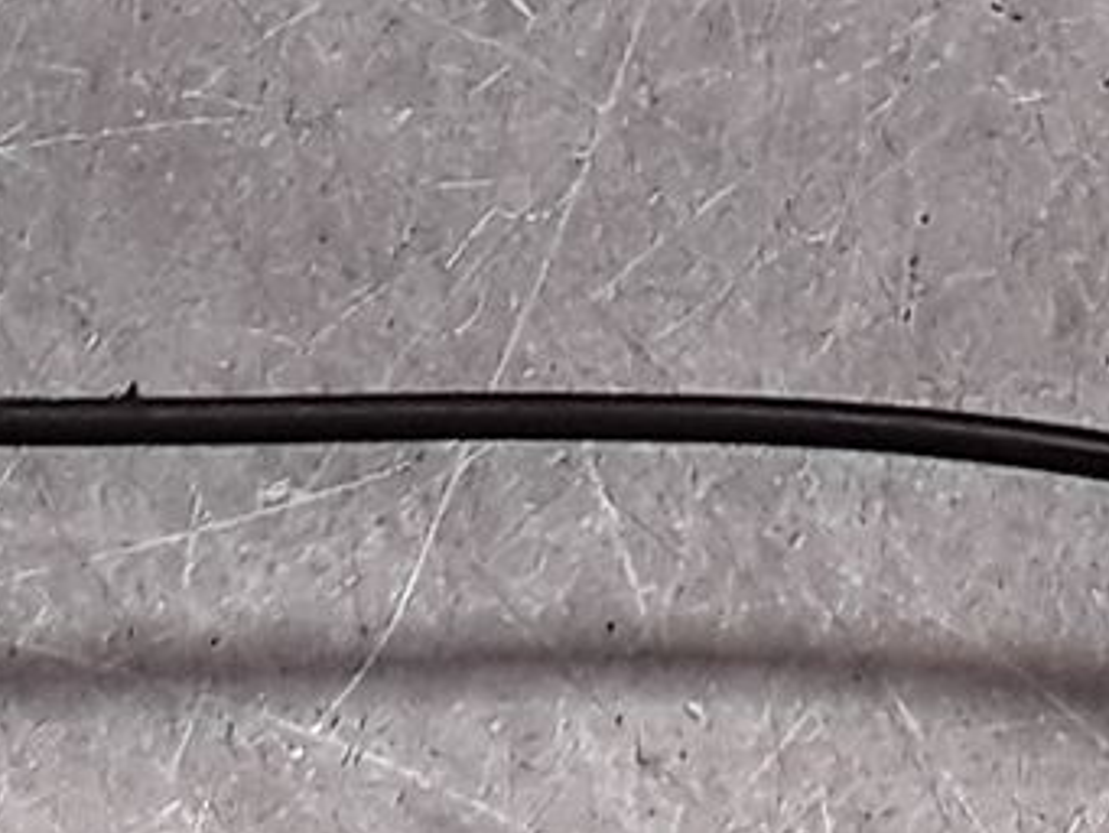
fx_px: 5384
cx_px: 1122
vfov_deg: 8.6
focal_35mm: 168
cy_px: -582
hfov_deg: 11.6
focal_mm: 2.91
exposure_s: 1/135
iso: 40
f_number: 1.9
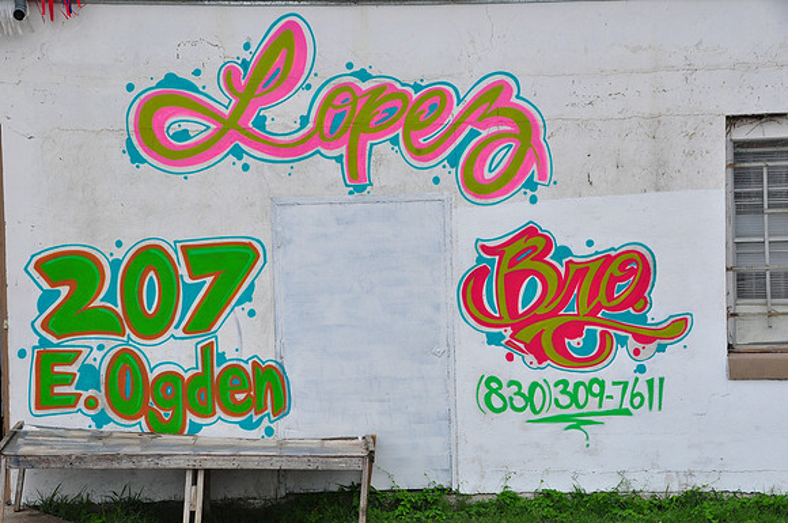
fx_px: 2295
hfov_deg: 19.5
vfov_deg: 13.0
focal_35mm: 105
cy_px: 262
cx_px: 394
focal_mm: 70
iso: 800
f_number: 18
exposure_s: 1/125
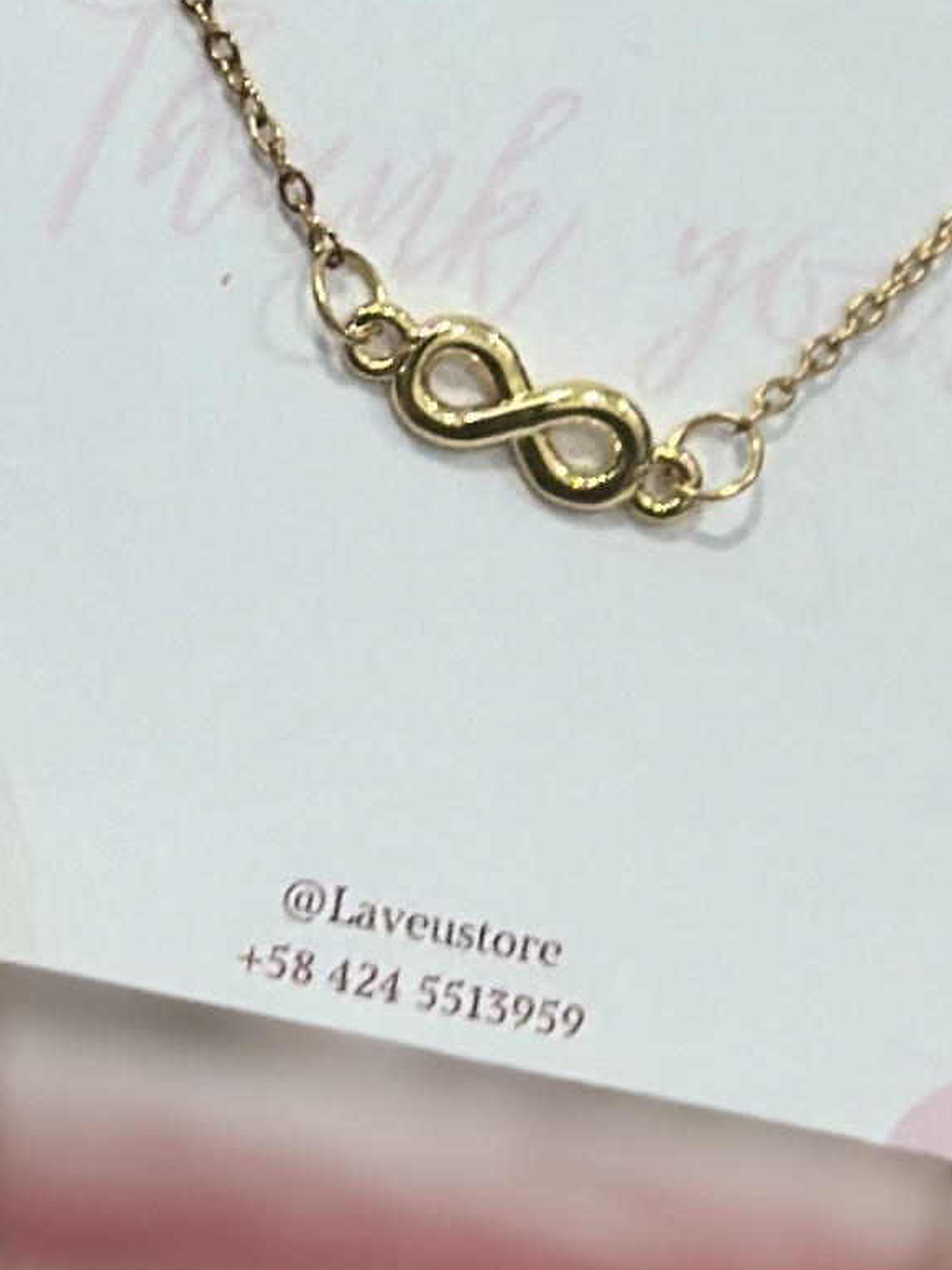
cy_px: 330
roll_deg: -1.7
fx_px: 5684
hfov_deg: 9.5
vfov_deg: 12.7
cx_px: -169
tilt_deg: -34.9
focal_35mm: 155
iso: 100
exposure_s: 1/60
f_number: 1.78
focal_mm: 6.86
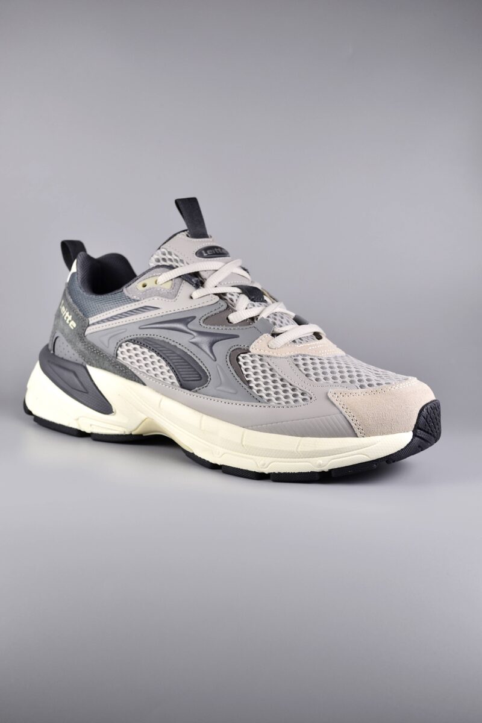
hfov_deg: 26.5
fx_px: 1024
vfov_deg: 38.9
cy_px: 362
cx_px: 241
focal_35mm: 51
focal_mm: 34
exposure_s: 1/80
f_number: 5
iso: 100
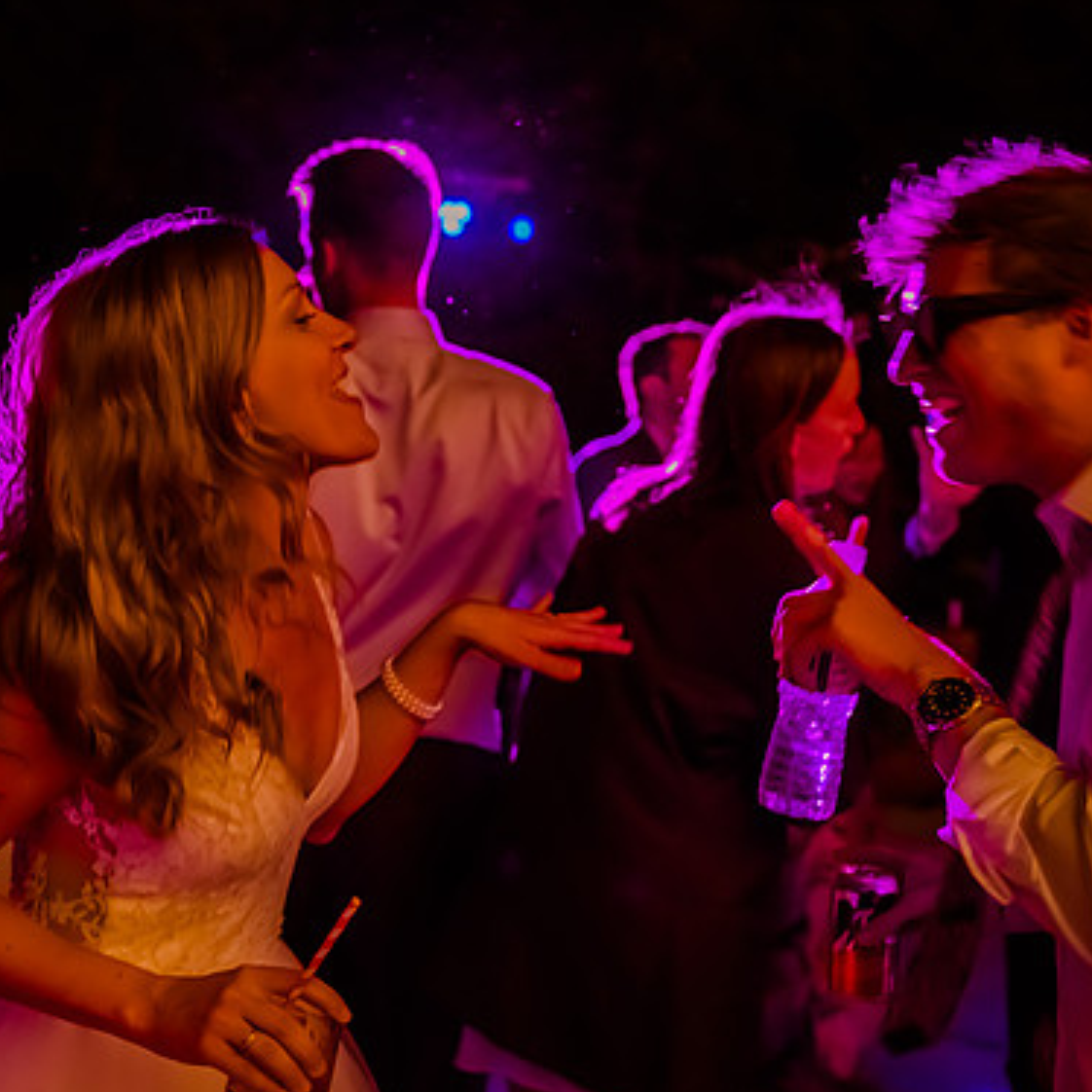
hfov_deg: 28.6
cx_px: 475
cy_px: 550
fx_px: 2141
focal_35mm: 60
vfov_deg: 28.6
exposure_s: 1/100
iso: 8000
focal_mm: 40
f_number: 2.8
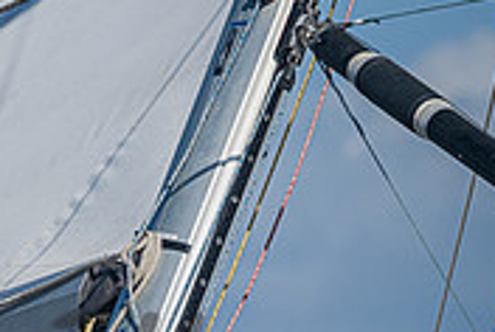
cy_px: 445
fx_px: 13195
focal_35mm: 958
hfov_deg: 2.1
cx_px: -218
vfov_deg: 1.4
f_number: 6.3
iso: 400
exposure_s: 1/6400
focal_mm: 280
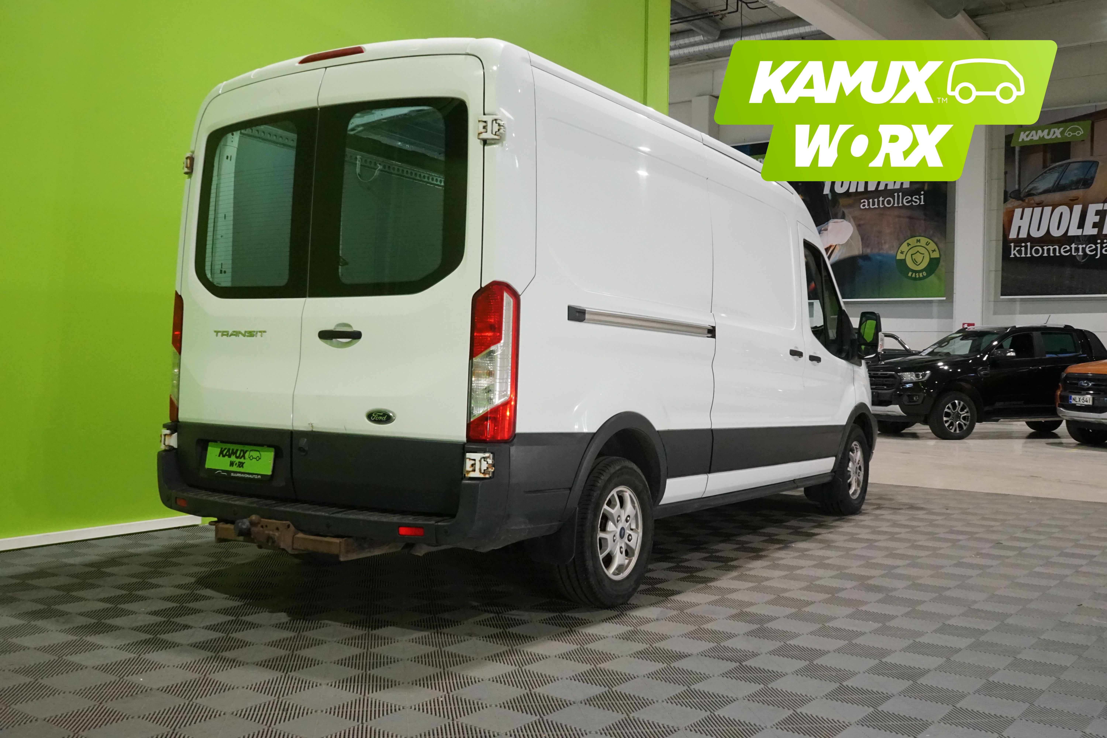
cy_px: 369
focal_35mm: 34
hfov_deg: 55.8
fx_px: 1045
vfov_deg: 38.9
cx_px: 554
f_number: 13
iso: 6400
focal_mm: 34
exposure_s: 1/80
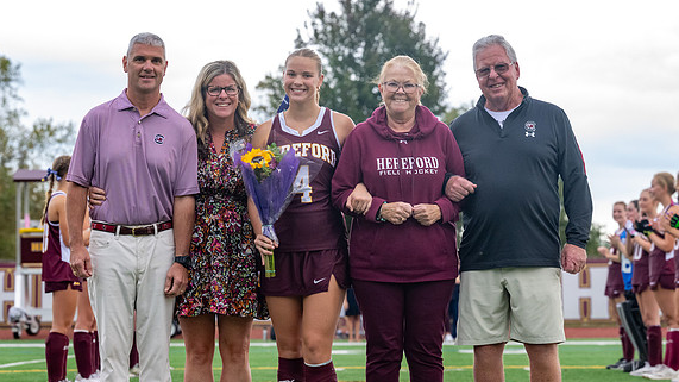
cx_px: 330
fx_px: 2250
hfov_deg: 17.2
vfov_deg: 9.7
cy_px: 235
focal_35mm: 125
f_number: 4.5
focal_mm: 89
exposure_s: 1/640
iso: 2500
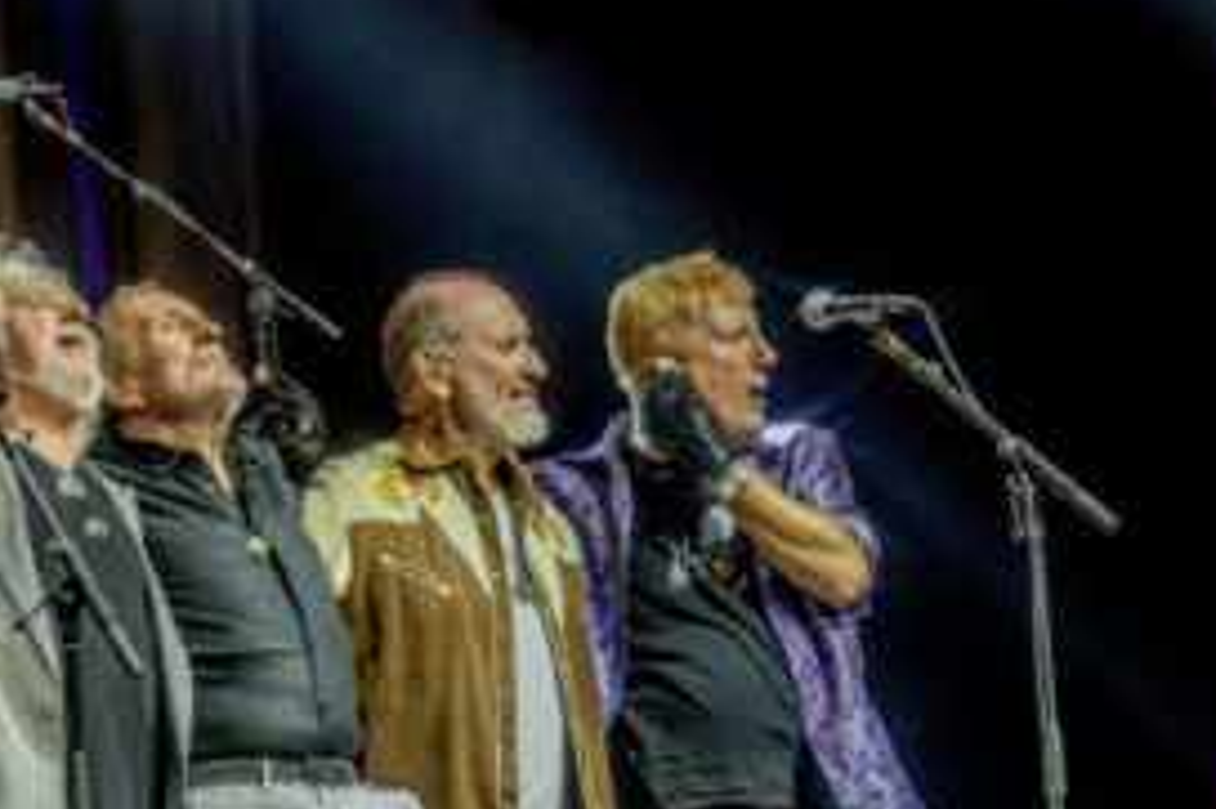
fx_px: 9148
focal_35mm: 271
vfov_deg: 5.1
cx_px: 425
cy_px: 346
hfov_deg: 7.6
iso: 2000
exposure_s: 1/200
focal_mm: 115
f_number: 6.7
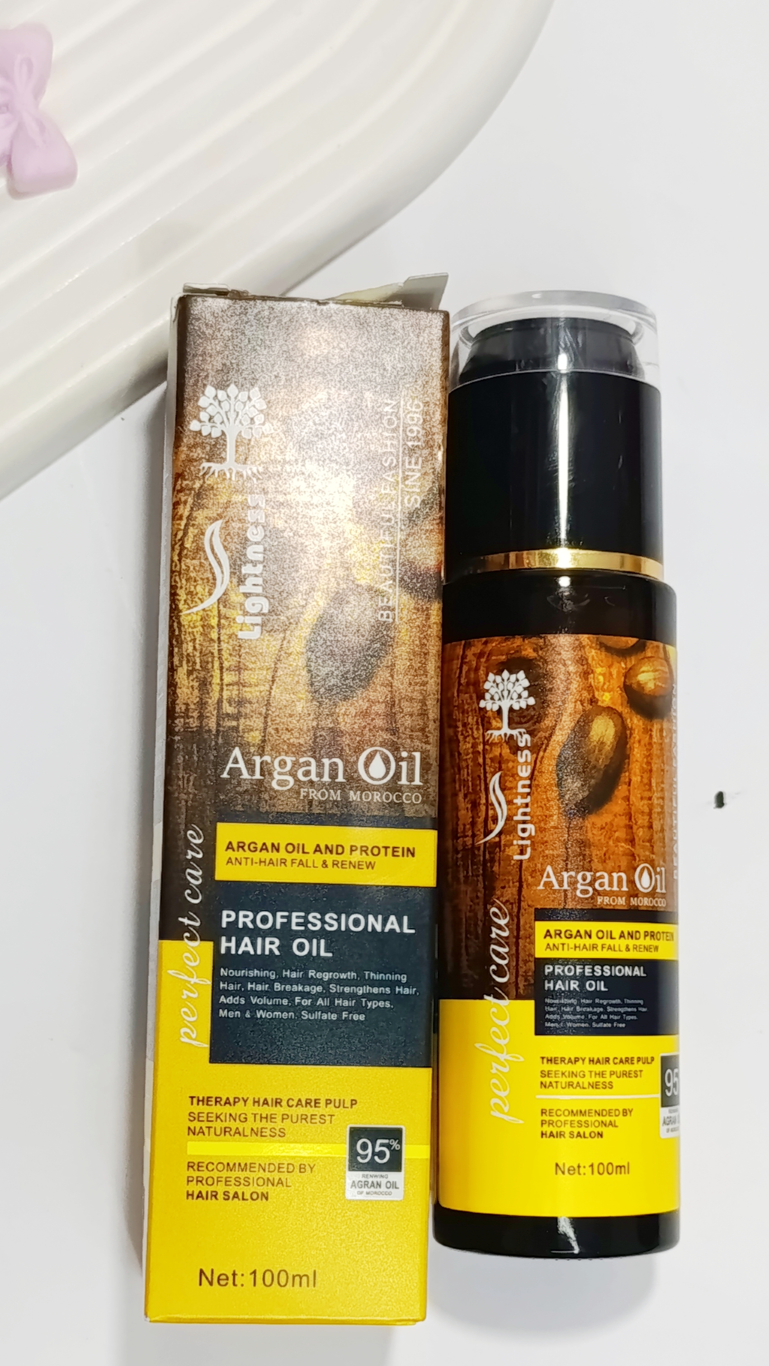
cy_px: 675
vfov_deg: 49.4
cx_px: 384
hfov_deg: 29.0
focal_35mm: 41
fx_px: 1486
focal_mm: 6.14
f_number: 1.6
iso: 640
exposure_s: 1/120
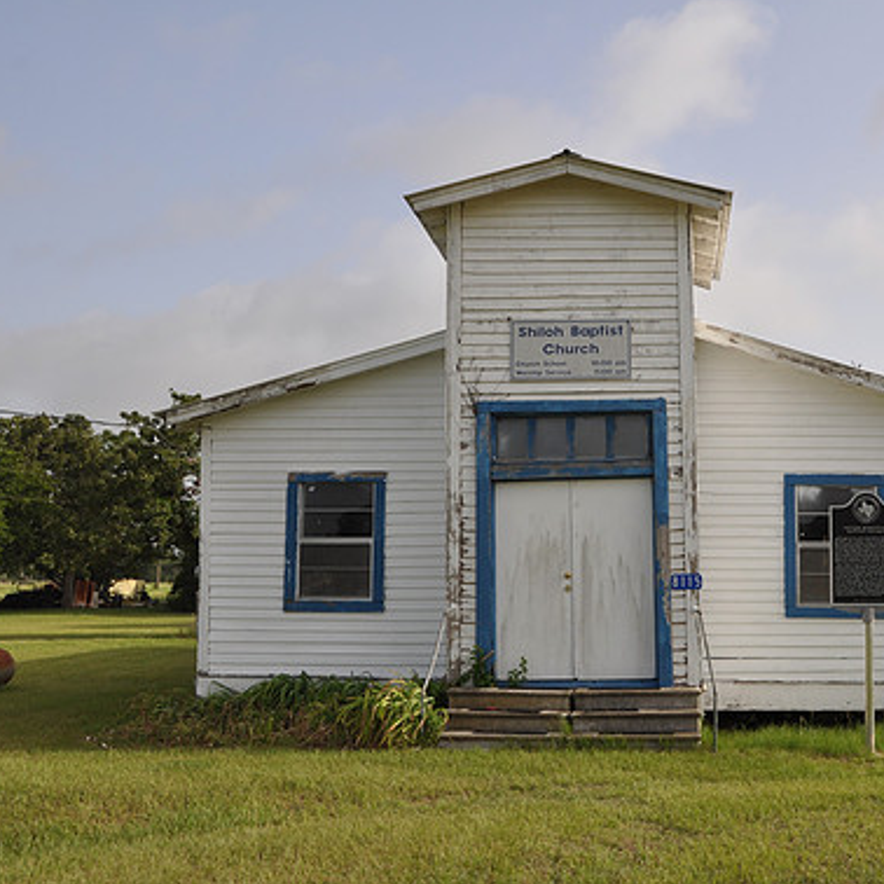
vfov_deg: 39.2
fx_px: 1242
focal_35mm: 43
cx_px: 627
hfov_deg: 38.5
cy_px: 436
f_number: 11
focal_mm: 22
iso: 200
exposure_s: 1/125
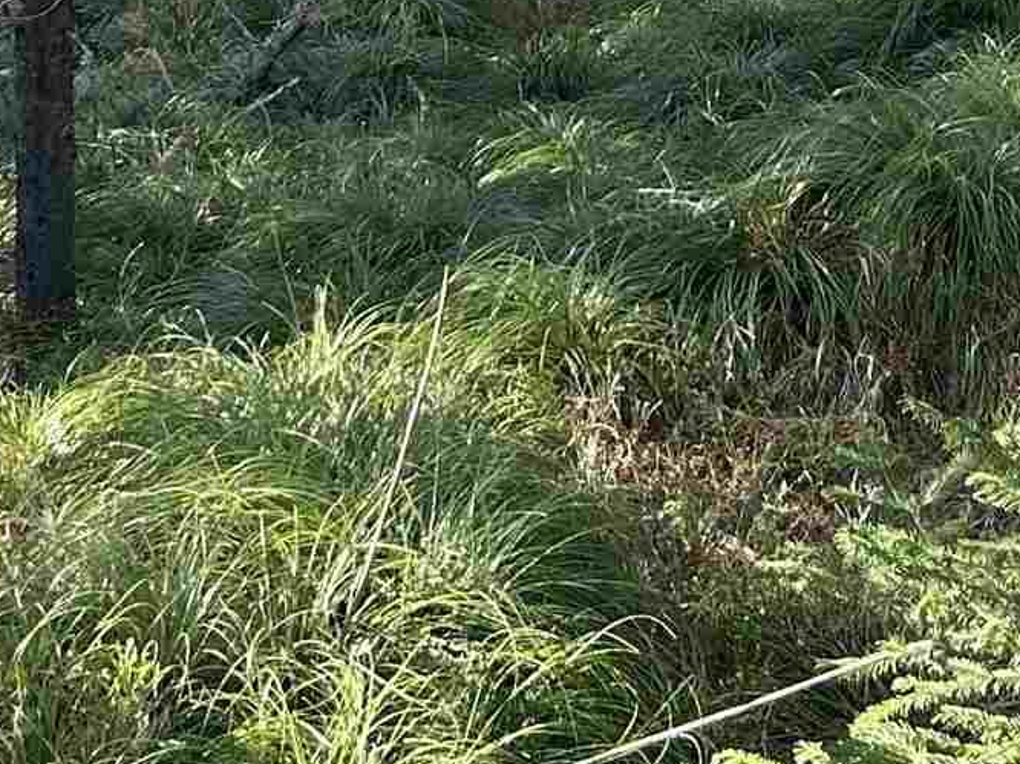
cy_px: -340
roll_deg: -3.2
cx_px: 418
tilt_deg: -9.1
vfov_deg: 11.9
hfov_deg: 16.4
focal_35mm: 120
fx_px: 3535
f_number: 1.5
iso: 100
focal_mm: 5.7
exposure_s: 1/121
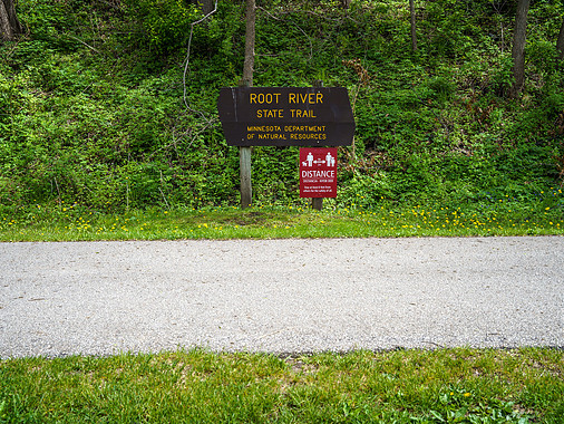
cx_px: 288
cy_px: 213
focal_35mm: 47
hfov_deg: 40.4
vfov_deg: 30.9
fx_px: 766
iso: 640
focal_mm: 42.5
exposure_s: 1/1250
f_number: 6.3
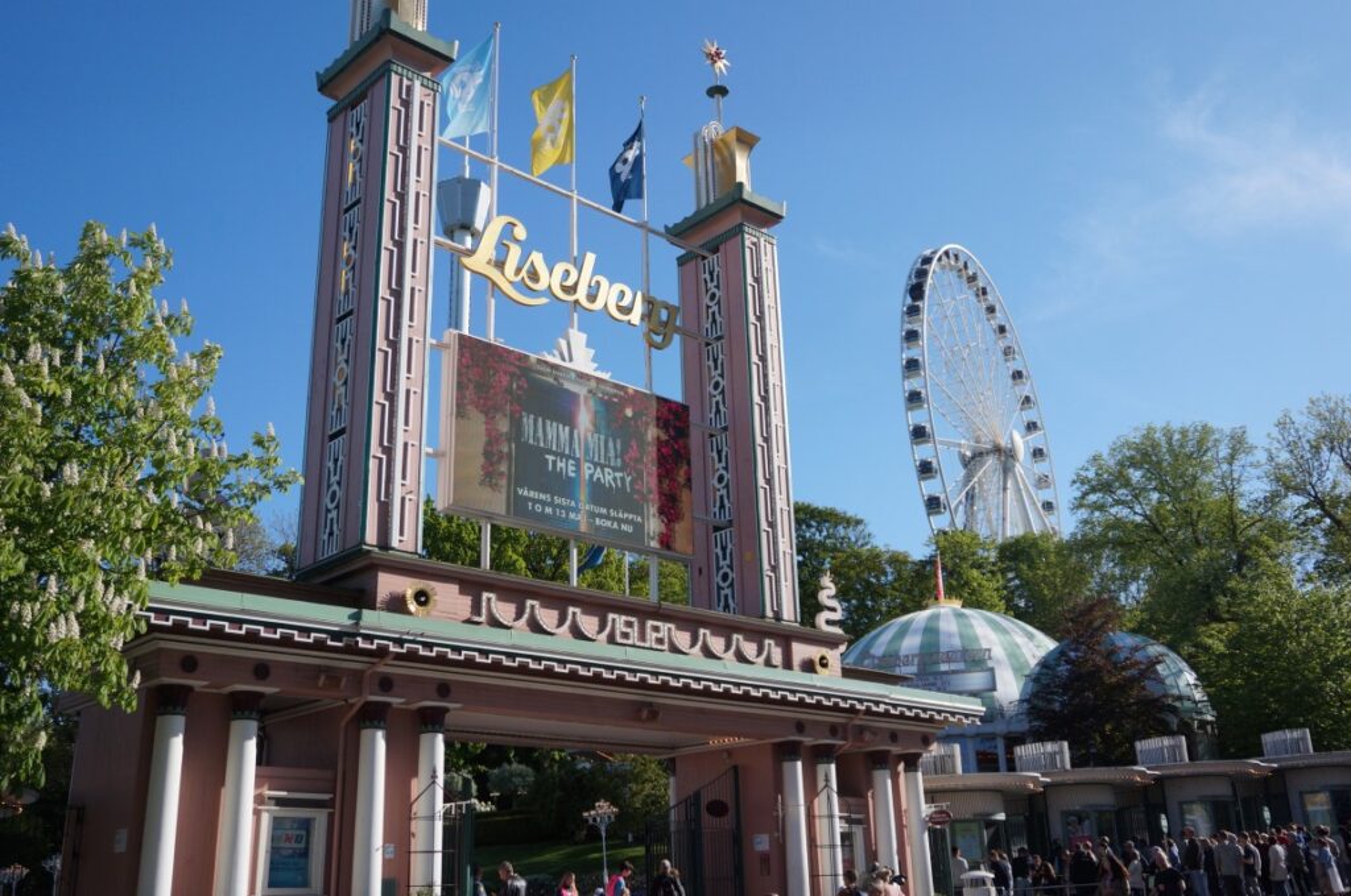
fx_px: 1293
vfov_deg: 38.3
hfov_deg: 55.2
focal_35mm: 34
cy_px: 448
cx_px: 676
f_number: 4
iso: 320
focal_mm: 23
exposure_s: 1/4000
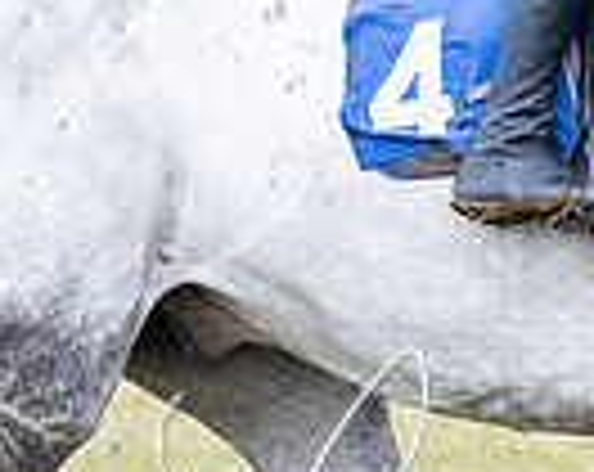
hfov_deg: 1.9
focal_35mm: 998
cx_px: 1167
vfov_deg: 1.5
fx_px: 17506
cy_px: 429
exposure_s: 1/1000
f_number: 4
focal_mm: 101
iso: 1600
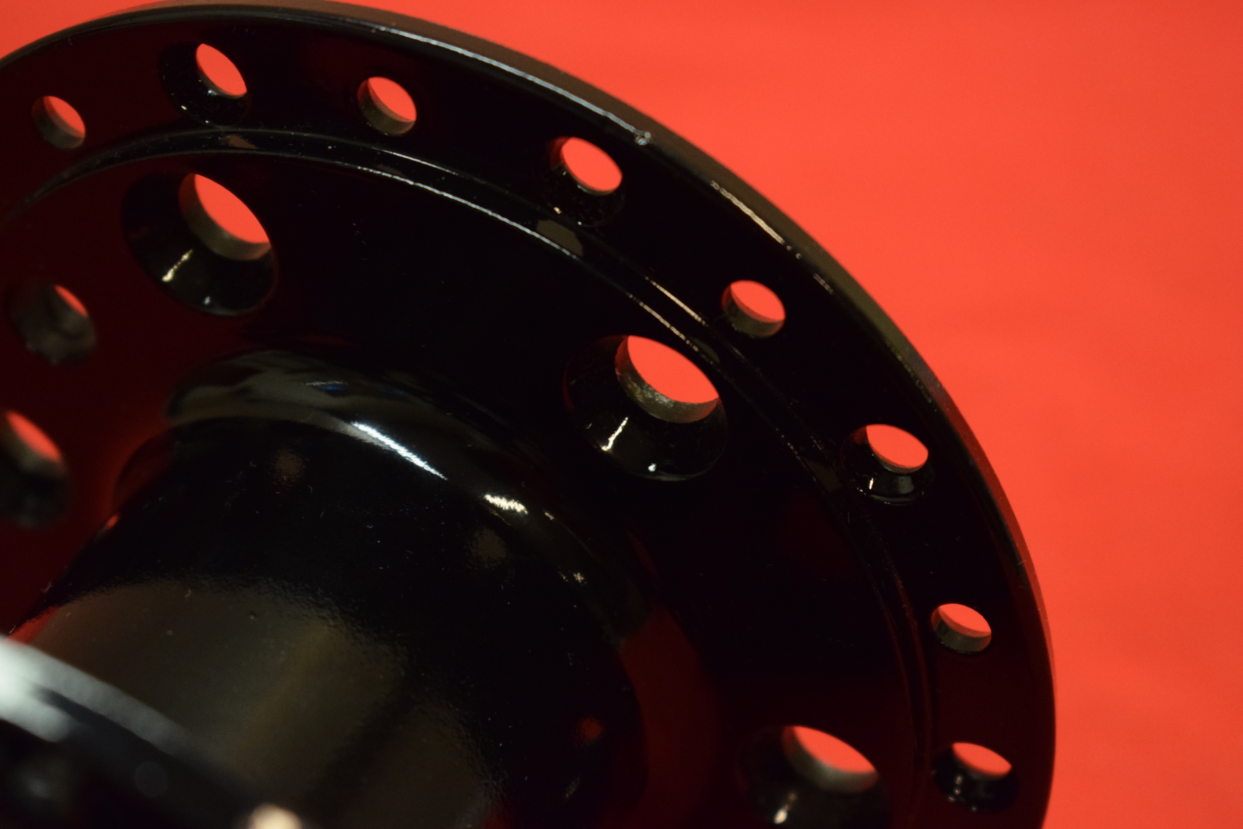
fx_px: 2849
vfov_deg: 16.6
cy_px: 414
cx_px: 622
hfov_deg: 24.6
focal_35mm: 82
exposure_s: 1/125
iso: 2500
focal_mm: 55
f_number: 5.6
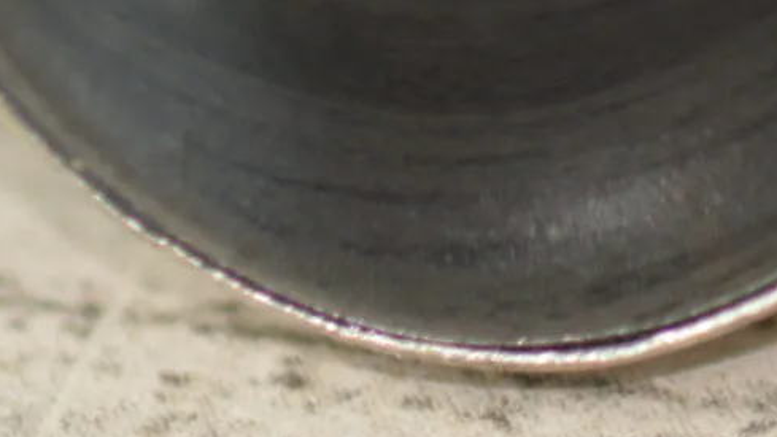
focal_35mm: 865
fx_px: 17815
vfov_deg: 1.4
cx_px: 682
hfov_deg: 2.5
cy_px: -653
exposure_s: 1/125
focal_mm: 105
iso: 200
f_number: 3.8
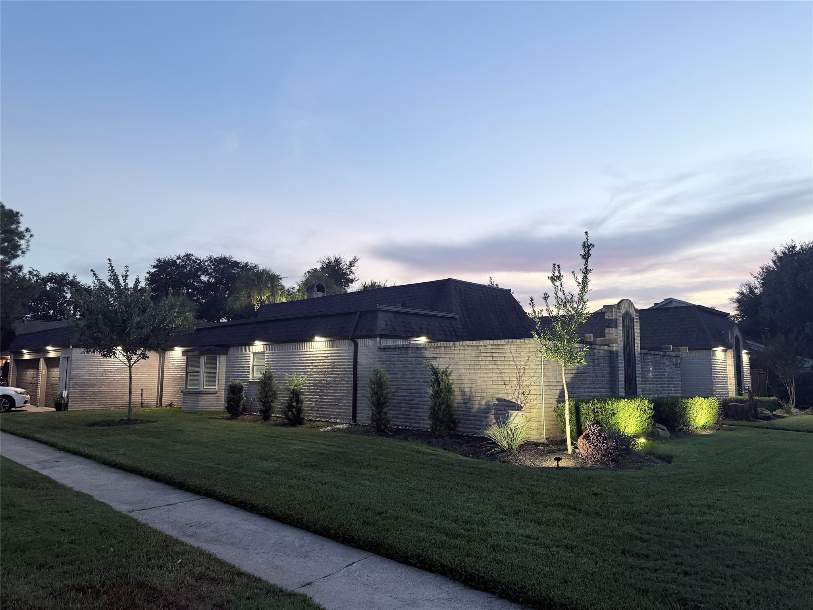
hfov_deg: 71.6
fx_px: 564
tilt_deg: +7.6
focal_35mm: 24
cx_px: 406
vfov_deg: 56.8
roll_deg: -1.0
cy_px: 305
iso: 320
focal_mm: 6.76
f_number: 1.78
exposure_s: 1/60
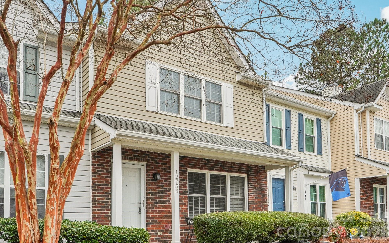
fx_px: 329
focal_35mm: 31
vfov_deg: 40.6
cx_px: 195
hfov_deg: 61.2
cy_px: 115
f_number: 8
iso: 400
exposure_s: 1/30
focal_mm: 20
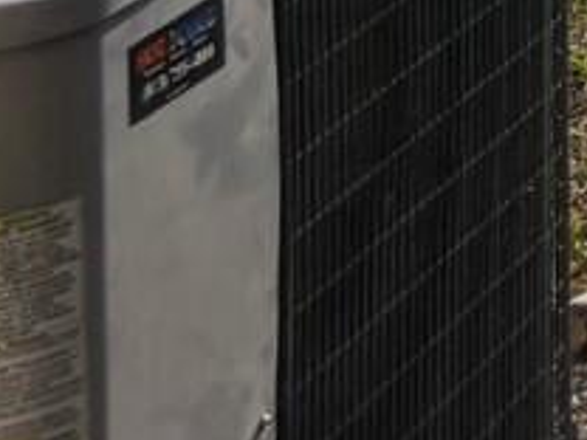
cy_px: -1176
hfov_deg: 7.7
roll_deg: -0.2
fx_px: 3391
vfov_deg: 6.4
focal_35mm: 200
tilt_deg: -2.3
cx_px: 2108
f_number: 1.6
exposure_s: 1/4854
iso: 50
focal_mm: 5.96
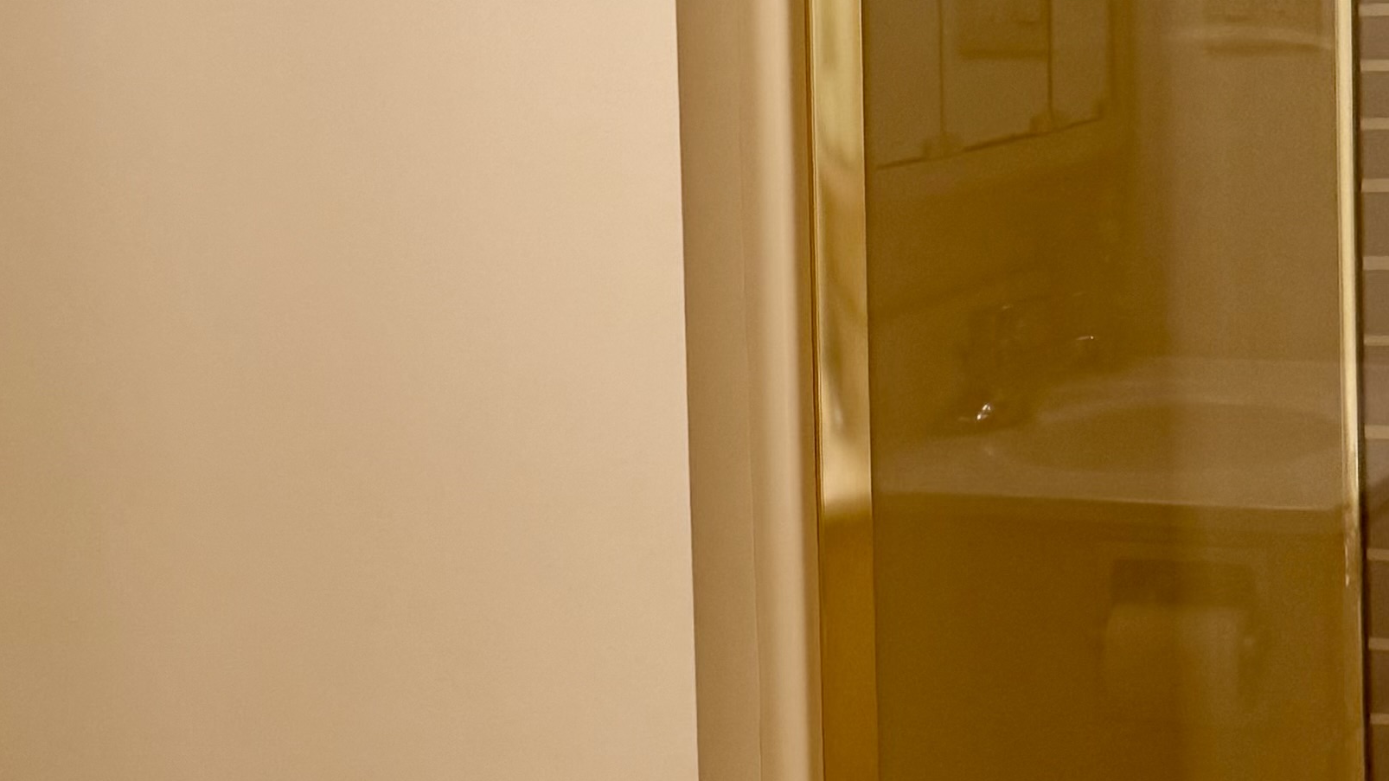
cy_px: 430
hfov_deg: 22.9
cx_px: 648
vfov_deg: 13.0
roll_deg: +1.2
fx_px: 3425
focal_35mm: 93
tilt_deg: -8.6
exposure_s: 1/120
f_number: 1.78
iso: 200
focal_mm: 6.76
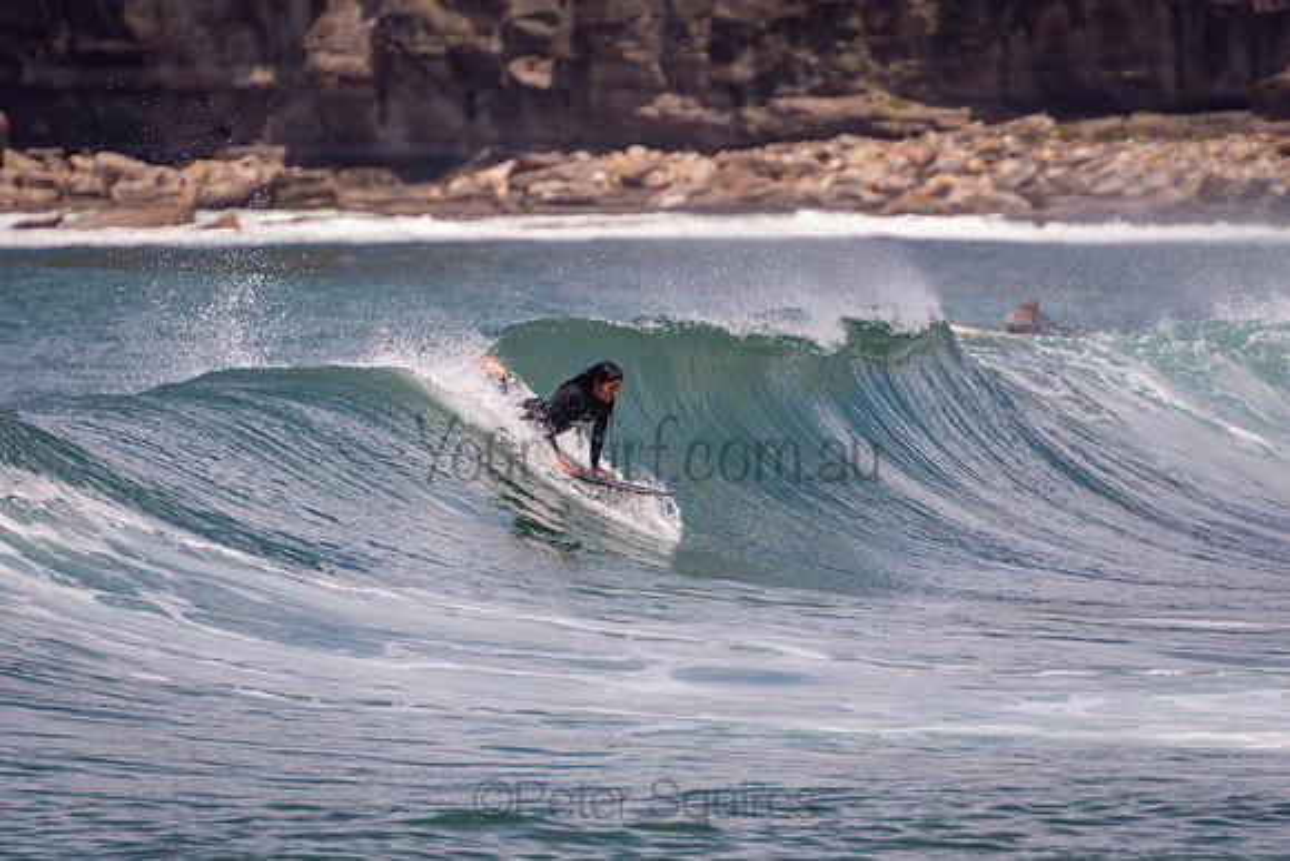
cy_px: 430
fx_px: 21504
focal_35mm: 600
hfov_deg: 3.4
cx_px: 645
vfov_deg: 2.3
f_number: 5.6
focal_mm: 400
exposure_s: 1/1250
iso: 220
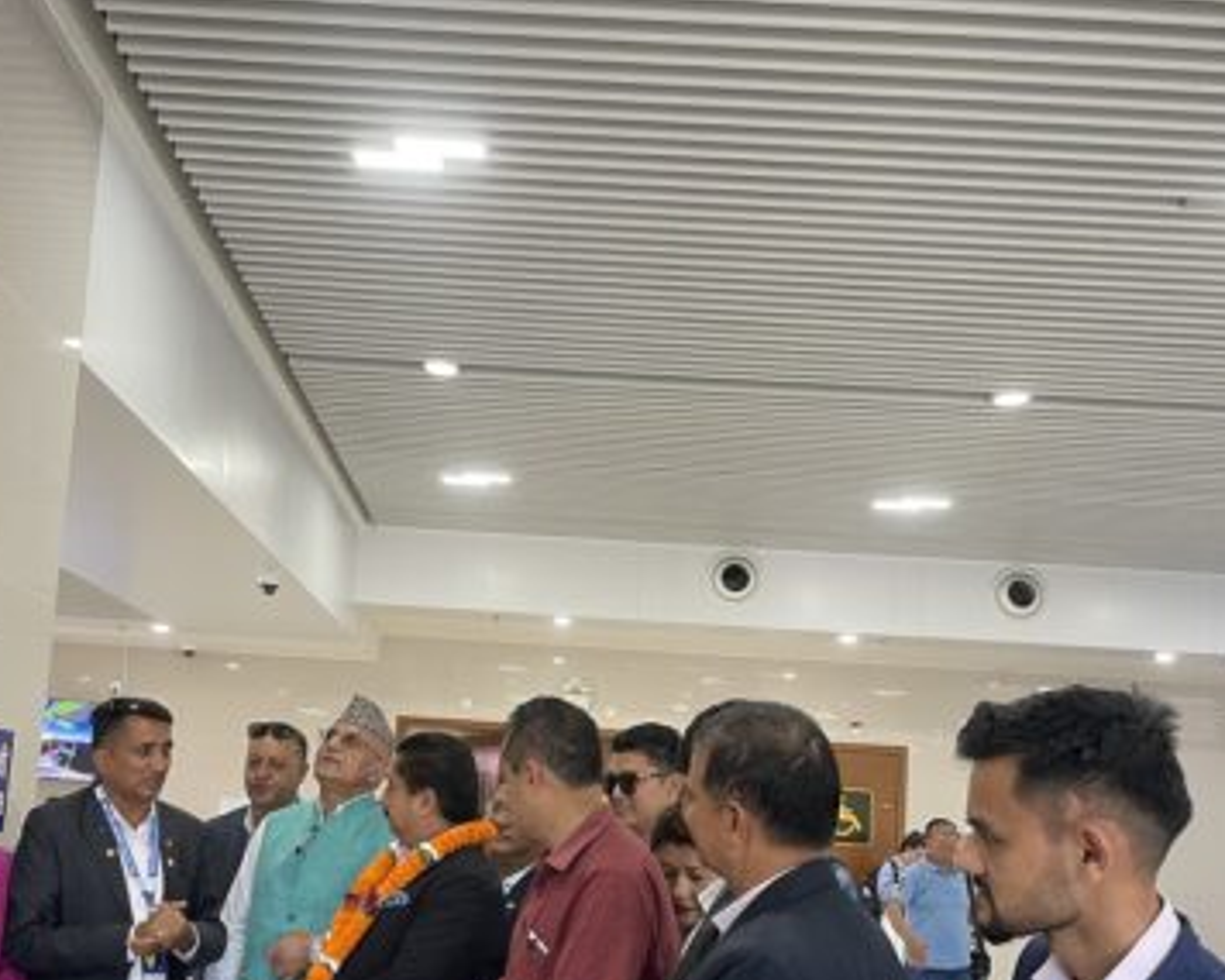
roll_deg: -3.5
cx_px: 535
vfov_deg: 38.6
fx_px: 1378
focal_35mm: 38
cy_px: 674
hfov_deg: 47.8
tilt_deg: +5.8
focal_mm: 4.2
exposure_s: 1/50
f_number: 1.6
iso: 125
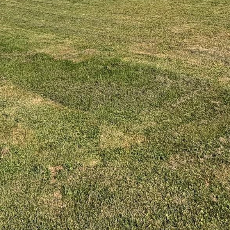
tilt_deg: -0.8
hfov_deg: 38.9
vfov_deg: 32.2
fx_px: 323
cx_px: 144
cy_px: -49
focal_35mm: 43
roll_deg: +1.4
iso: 20
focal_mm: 2.22
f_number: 2.2
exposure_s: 1/830
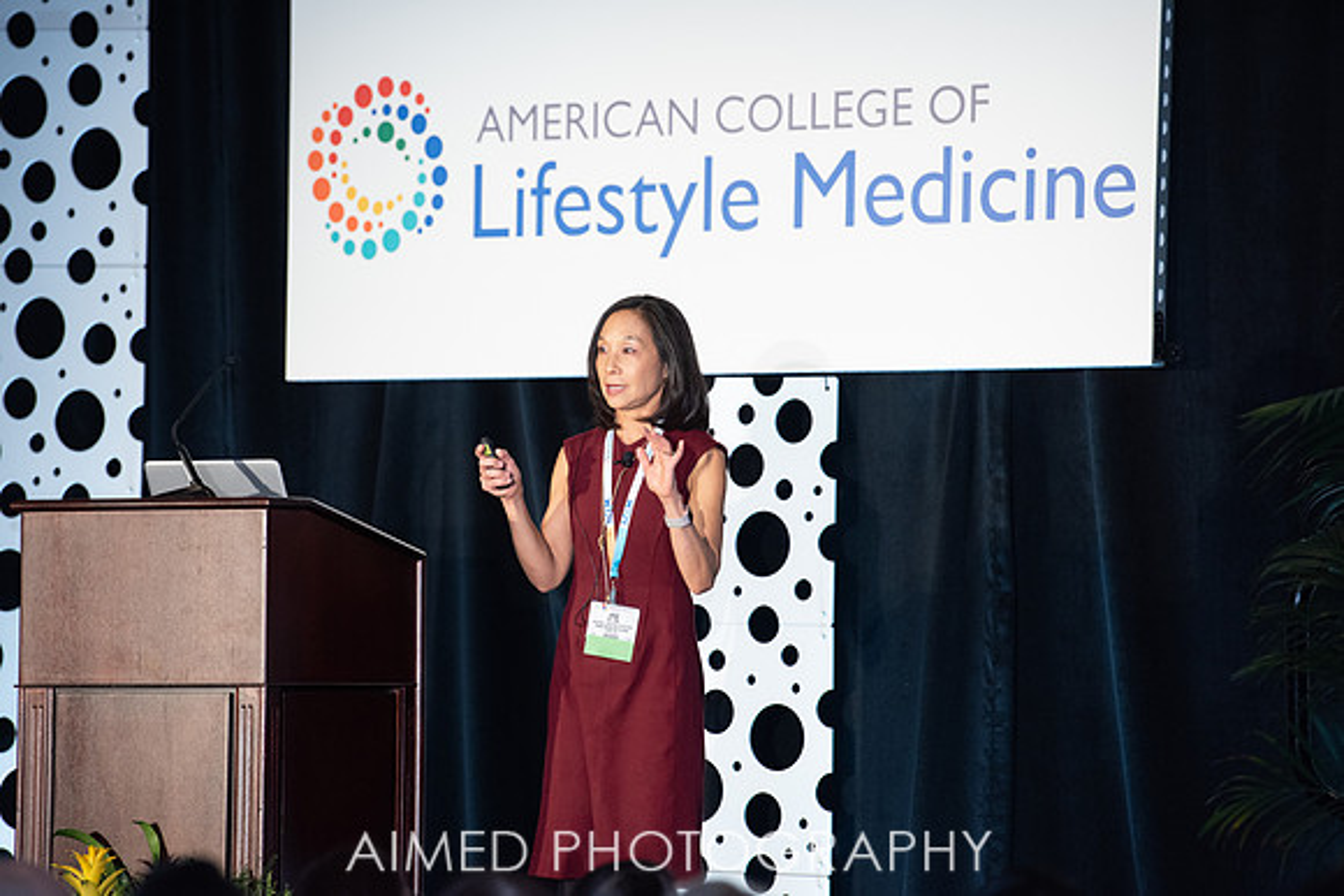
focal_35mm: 209
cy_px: 447
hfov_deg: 9.8
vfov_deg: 6.6
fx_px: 7812
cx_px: 655
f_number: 4.5
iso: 1250
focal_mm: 200
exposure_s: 1/200
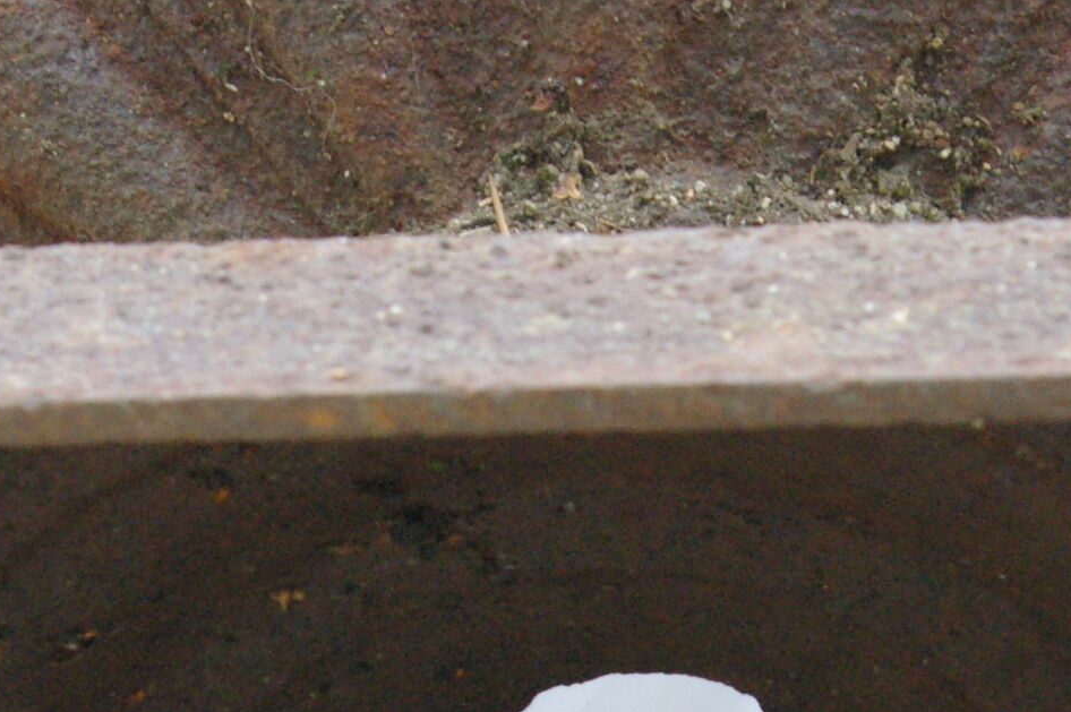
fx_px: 3686
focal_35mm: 124
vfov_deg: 10.6
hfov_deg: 16.5
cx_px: 548
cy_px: 1095
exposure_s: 1/90
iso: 1600
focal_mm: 26
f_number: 8
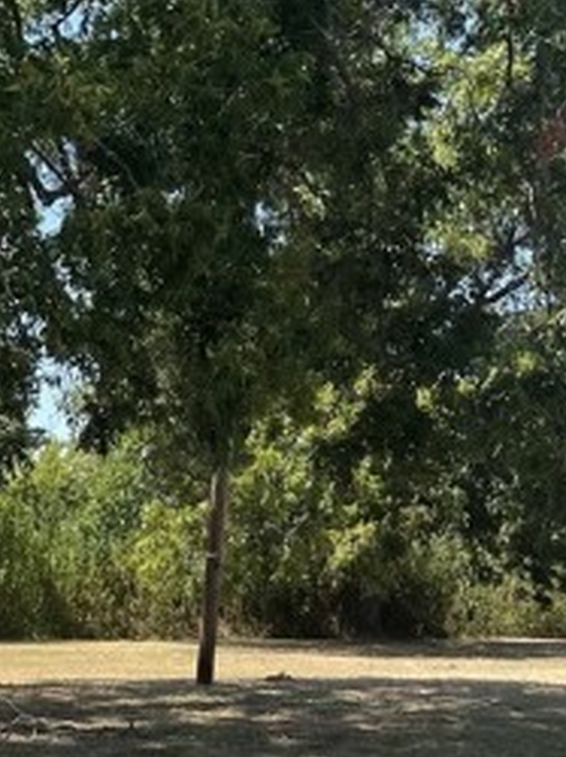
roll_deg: -2.7
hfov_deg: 17.7
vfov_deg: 22.5
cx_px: -76
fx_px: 1747
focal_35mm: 80
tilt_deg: -10.1
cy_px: 911
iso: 32
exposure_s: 1/2817
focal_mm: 4.2
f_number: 1.6
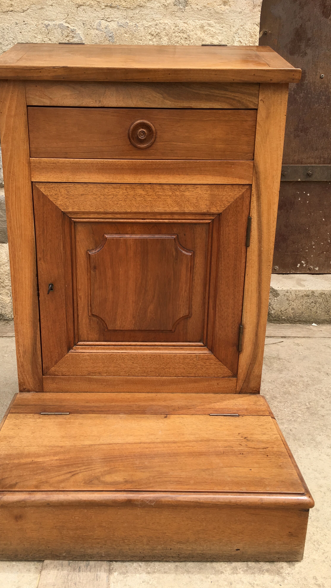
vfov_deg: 61.0
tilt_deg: -15.8
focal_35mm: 32
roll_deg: -0.5
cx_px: 141
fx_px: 499
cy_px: 295
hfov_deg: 36.6
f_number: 2.2
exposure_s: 1/561
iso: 25
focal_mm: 4.15
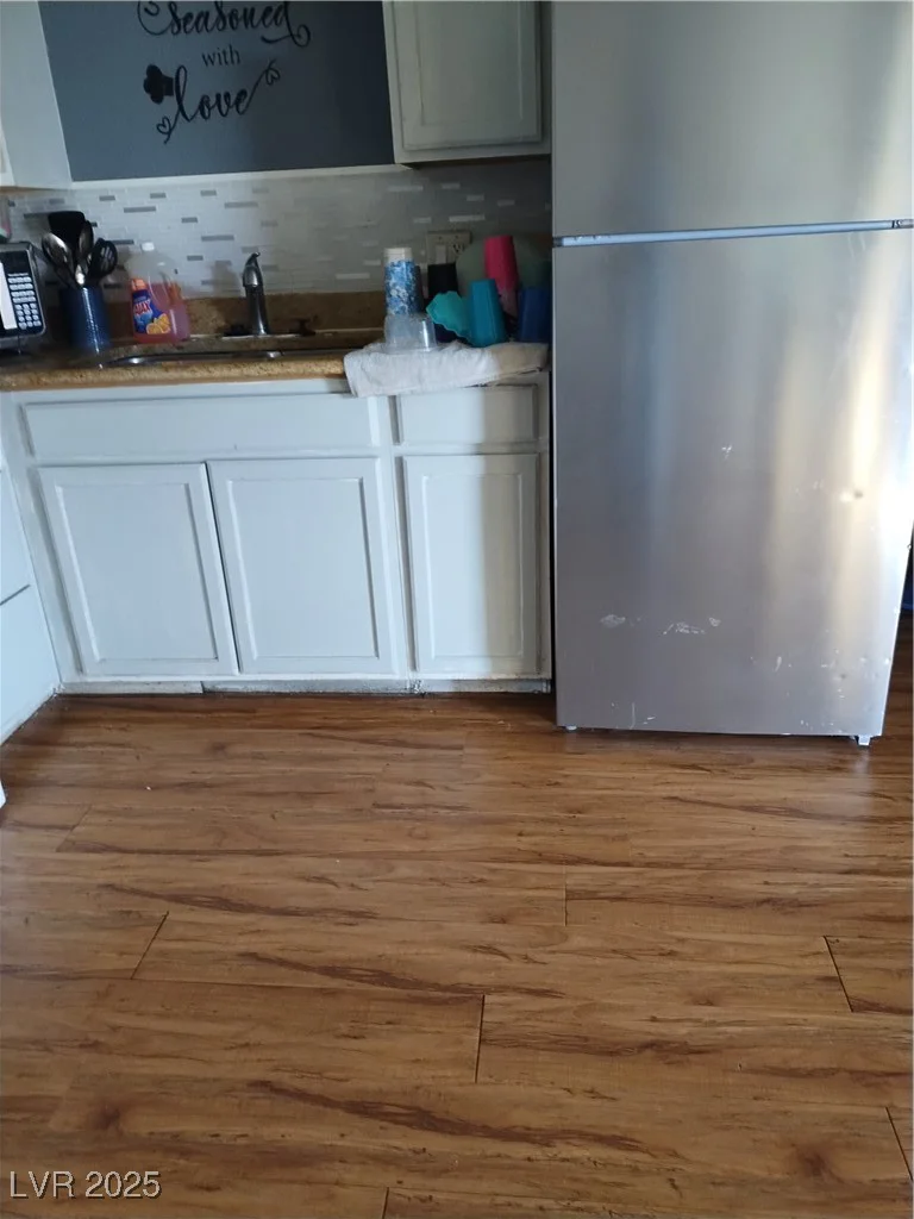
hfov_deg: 54.9
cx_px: 457
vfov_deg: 69.4
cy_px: 610
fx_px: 880
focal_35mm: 25
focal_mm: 4.71
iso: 157
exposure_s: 1/40
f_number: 1.7
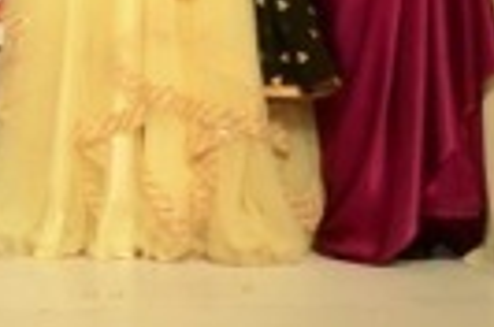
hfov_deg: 9.7
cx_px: -509
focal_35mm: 198
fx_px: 2706
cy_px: -286
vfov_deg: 6.7
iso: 1250
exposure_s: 1/125
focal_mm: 25
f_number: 7.1
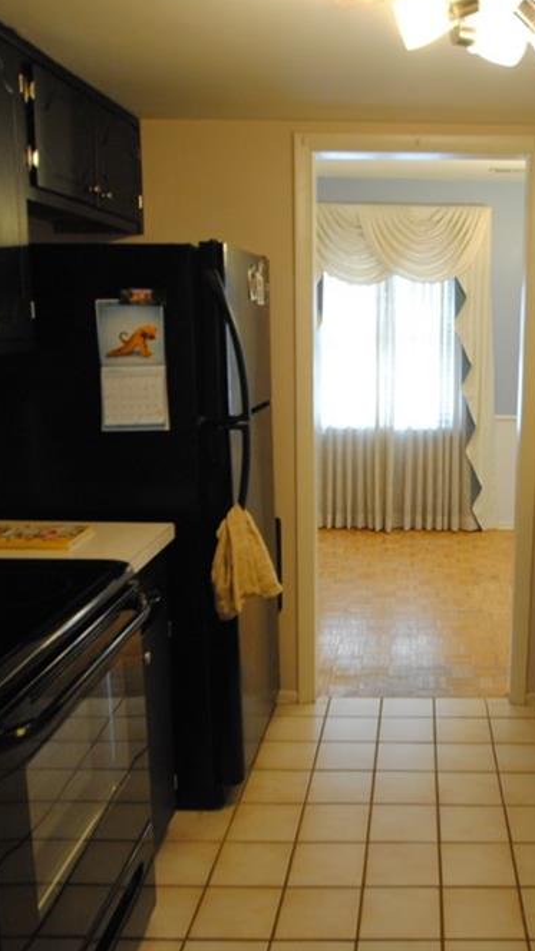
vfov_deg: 58.0
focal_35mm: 34
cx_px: 430
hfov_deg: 33.6
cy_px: 479
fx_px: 857
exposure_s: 1/30
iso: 400
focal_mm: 14
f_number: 3.8
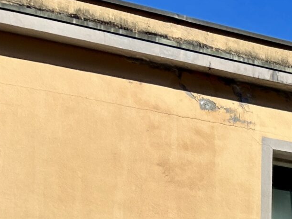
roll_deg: -0.3
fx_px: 911
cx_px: 555
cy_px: 405
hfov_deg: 15.2
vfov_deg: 12.4
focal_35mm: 108
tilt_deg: +2.1
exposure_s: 1/5076
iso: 50
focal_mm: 5.7
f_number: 1.5
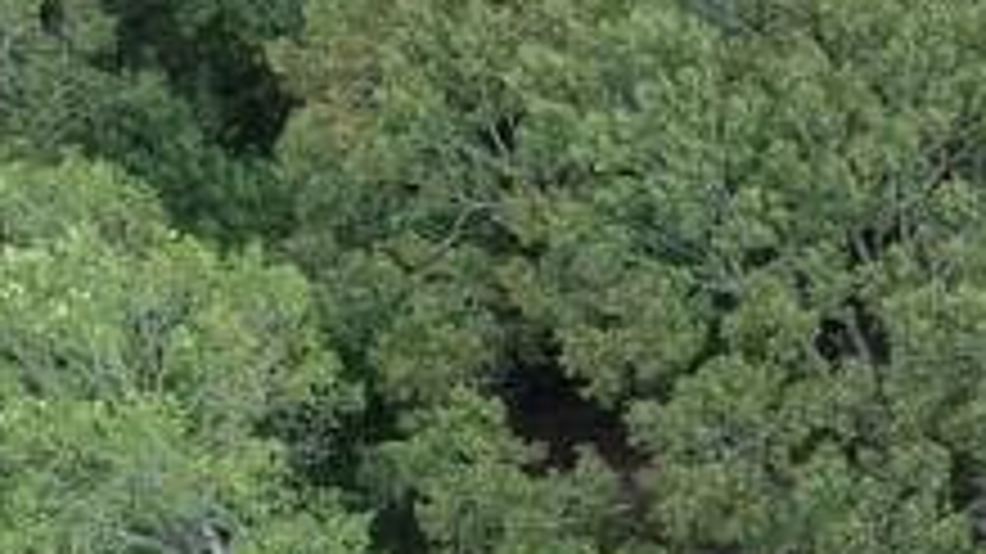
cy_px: 1626
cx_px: 1675
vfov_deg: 7.1
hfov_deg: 13.0
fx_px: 3999
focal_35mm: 153
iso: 100
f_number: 1.8
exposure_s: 1/500
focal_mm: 8.7
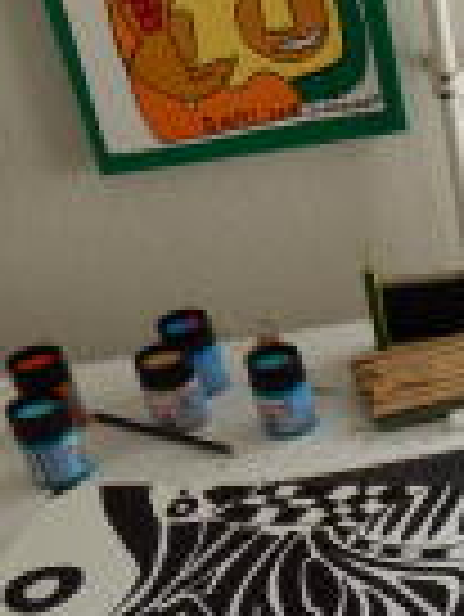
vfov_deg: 25.3
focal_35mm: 73
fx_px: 1303
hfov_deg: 18.1
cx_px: 680
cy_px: 625
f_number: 3
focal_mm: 4.5
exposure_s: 1/125
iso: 80
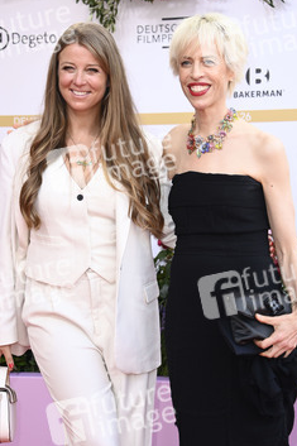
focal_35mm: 102
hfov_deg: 13.4
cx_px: 148
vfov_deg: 20.0
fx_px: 1263
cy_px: 226
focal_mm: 90
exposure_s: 1/250
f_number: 6.3
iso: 640
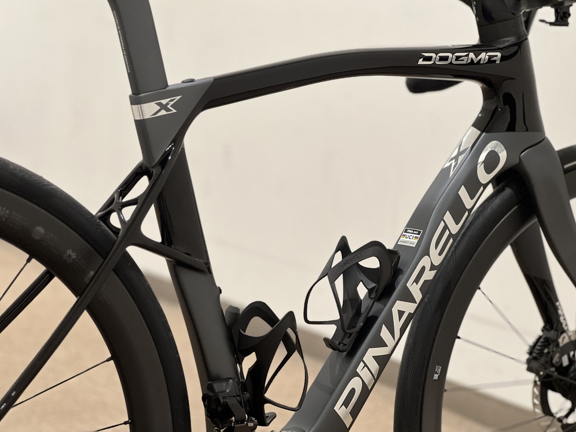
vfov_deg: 18.9
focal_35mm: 78
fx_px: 1298
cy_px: 215
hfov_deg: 25.0
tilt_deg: -7.0
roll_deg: -2.7
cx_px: 289
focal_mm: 9
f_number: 2.8
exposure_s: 1/33
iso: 160
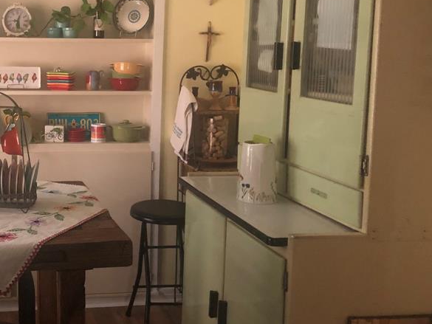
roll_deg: +0.2
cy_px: 107
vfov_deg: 29.5
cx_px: 59
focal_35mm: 49
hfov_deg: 36.9
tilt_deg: -6.7
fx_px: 612
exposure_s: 1/4
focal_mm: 3.99
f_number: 1.8
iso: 100
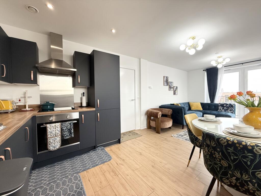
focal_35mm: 14
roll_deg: +1.0
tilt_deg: -2.0
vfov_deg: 85.7
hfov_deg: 102.1
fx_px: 106
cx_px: 130
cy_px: 98
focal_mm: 2.22
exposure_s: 1/100
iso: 125
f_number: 2.2
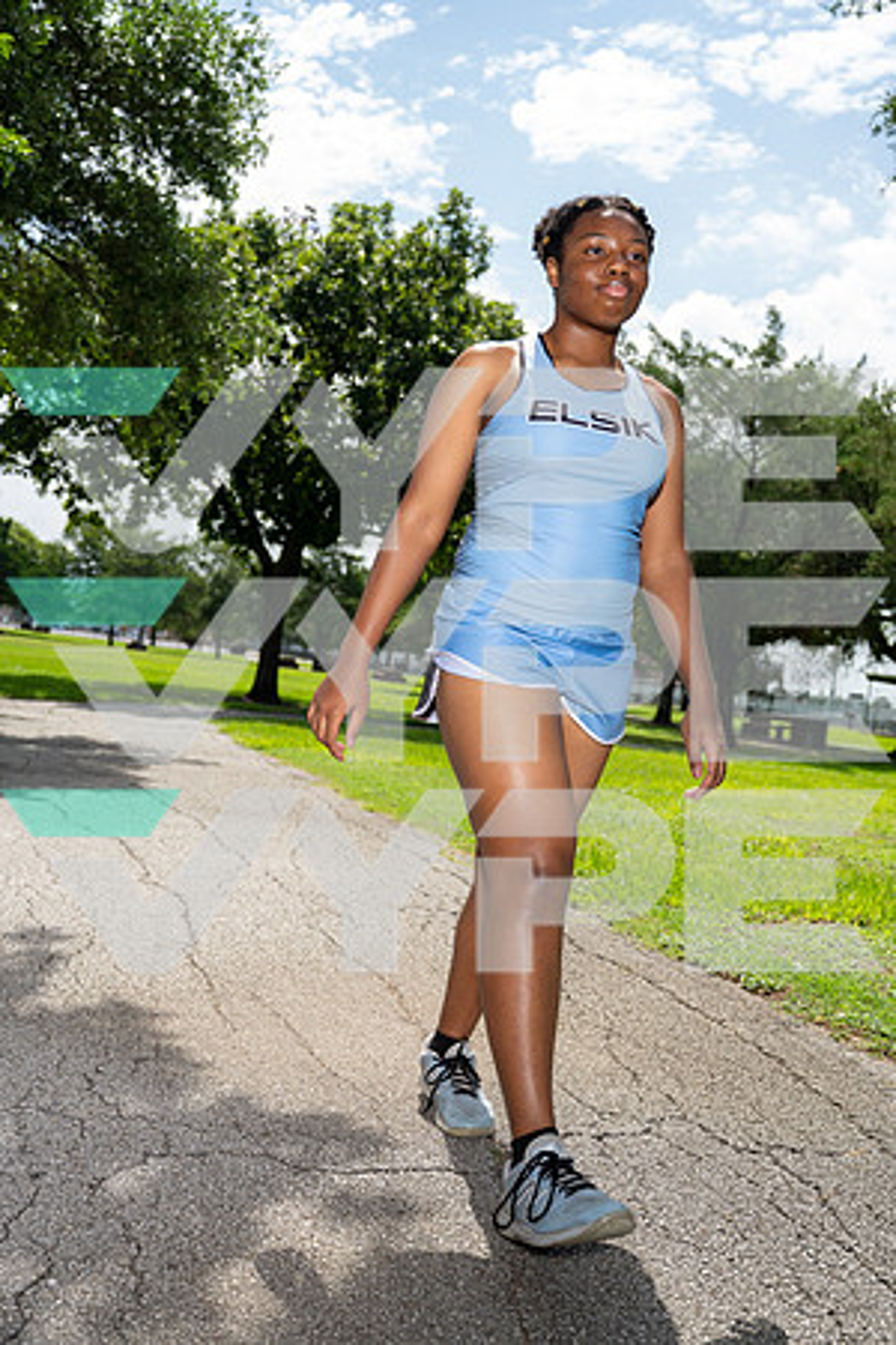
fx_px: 1269
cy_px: 672
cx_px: 448
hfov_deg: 38.9
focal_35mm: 34
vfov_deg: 55.8
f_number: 4
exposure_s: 1/1250
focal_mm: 34
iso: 250
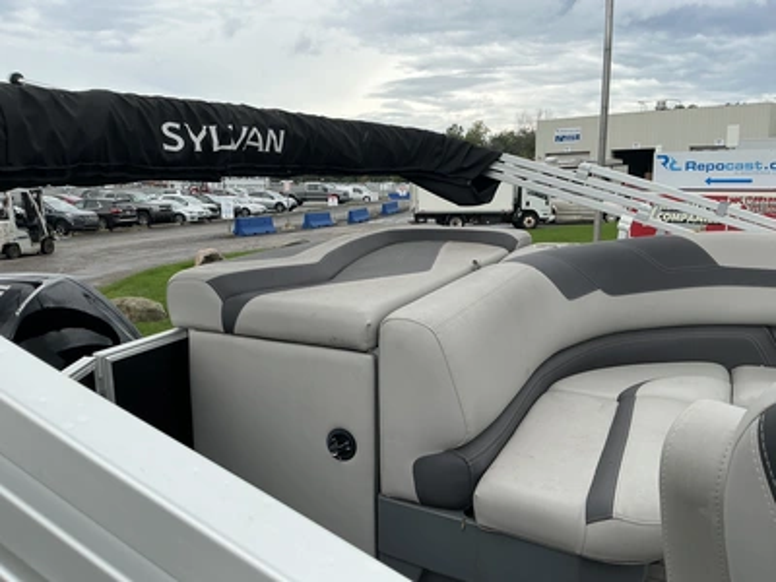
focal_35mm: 28
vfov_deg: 49.7
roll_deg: +0.6
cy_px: 291
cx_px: 388
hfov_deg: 63.4
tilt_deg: -10.6
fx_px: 628
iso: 25
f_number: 1.8
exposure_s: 1/465
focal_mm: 3
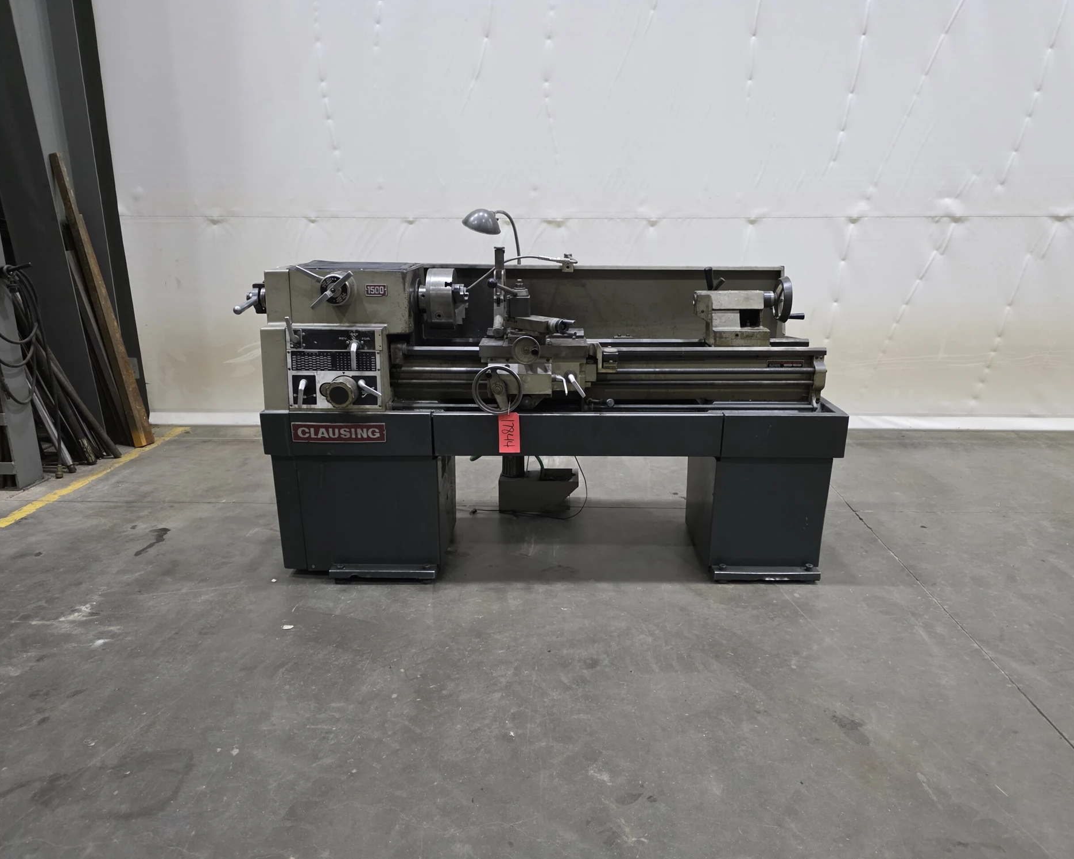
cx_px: 552
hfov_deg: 70.3
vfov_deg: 58.8
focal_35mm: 24
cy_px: 430
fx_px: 763
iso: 1000
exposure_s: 1/120
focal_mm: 6.3
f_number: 1.7
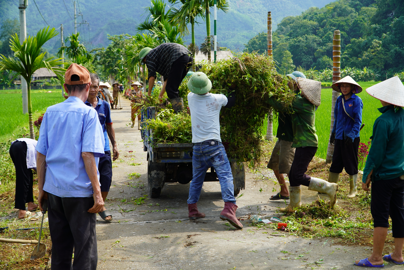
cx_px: 202
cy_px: 135
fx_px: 539
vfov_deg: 28.1
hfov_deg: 41.1
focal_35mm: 48
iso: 100
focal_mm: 32
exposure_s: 1/250
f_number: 5
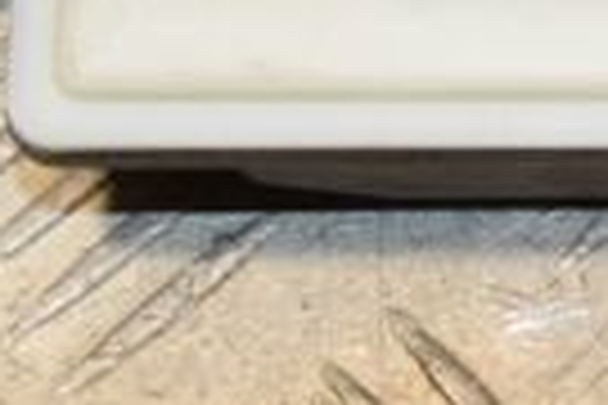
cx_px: 842
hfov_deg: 7.5
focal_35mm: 271
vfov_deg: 5.0
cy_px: -270
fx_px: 4577
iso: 1600
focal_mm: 38
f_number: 11
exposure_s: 1/200
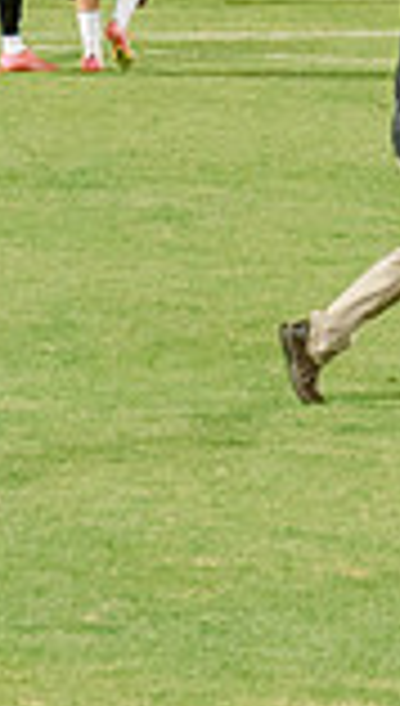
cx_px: 1641
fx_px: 12297
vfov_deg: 3.3
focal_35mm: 656
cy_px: -118
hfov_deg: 1.8
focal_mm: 70
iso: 2000
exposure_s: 1/160
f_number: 4
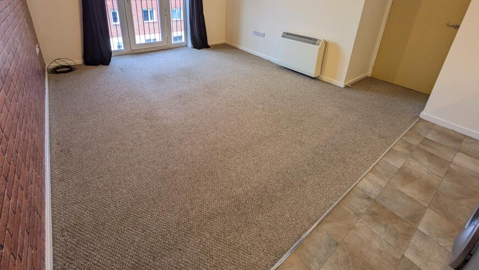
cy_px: 74
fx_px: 229
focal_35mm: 18
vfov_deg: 58.4
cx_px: 229
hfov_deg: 92.6
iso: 137
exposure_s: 1/100
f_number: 2.2
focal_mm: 1.83
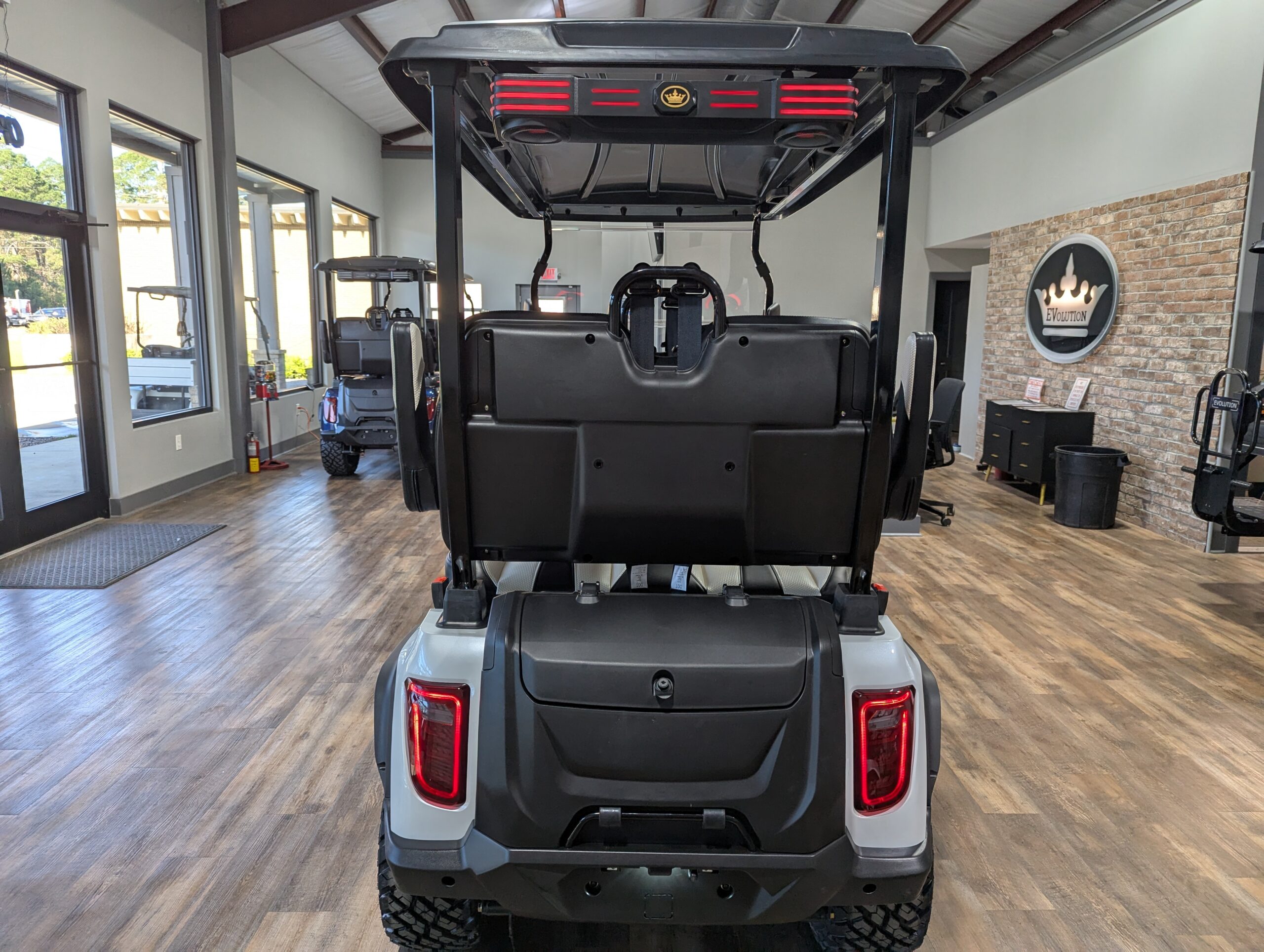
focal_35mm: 24
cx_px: 632
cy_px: 476
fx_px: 878
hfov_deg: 71.5
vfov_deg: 56.9
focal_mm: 6.81
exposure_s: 1/90.5
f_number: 1.85
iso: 65
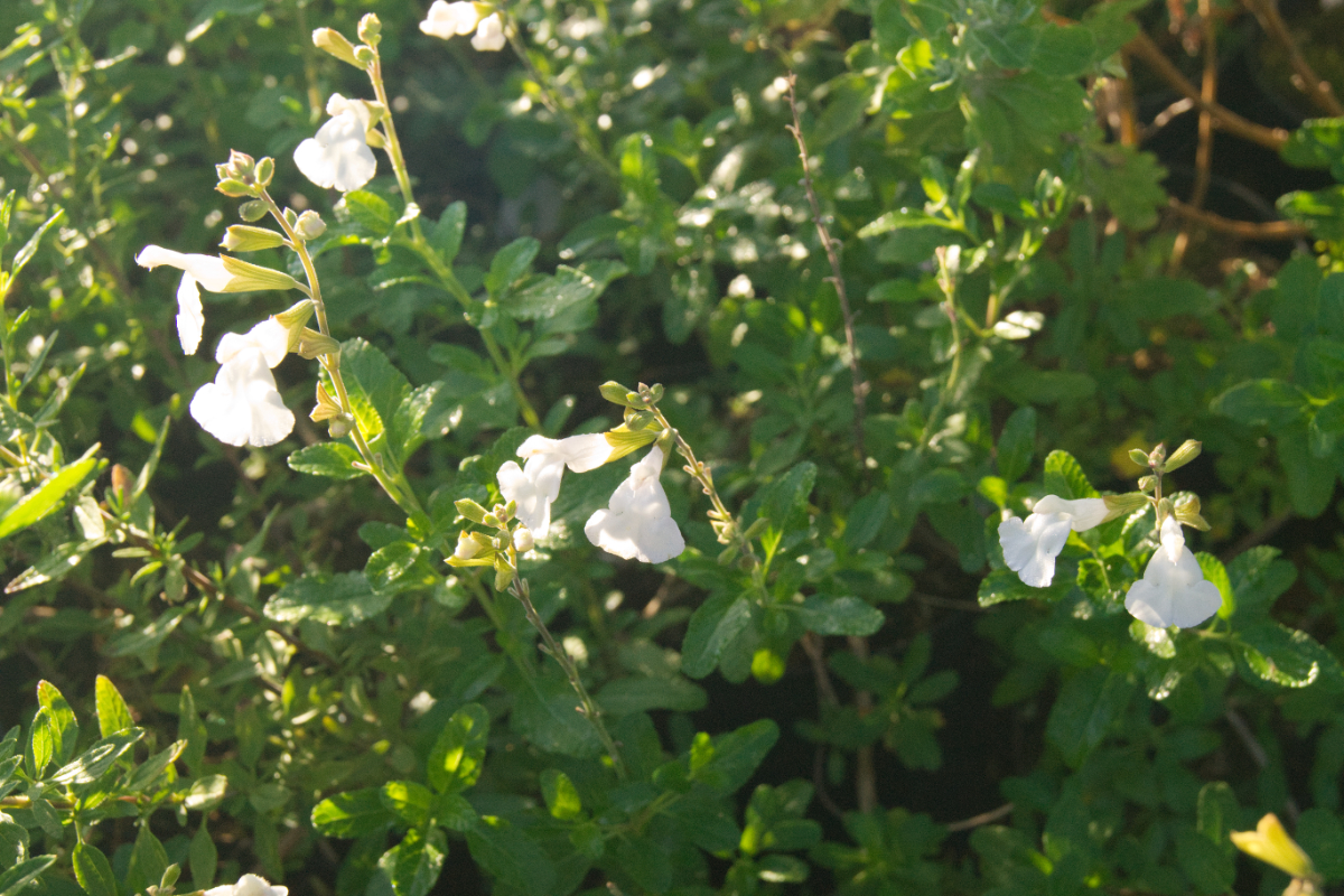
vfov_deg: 22.6
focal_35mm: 60
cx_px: 672
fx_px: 2240
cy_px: 448
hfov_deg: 33.4
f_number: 10
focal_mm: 40
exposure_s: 1/500
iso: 2500
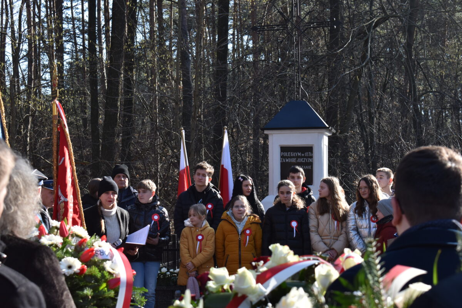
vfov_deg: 16.6
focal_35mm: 82
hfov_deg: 24.6
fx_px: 1059
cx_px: 231
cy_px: 154
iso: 400
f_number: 8
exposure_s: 1/250
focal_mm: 55
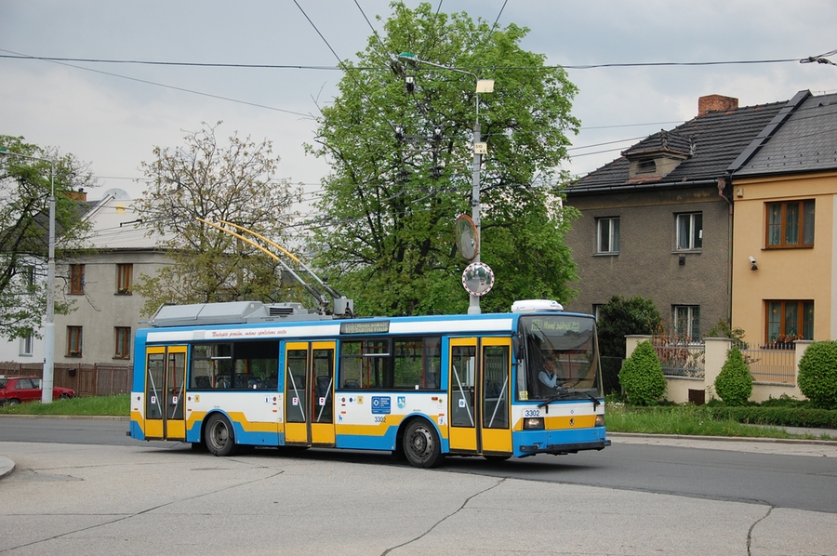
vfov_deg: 22.6
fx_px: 1393
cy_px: 278
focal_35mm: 60
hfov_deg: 33.4
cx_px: 418
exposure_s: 1/1000
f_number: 4.8
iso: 360
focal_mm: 40
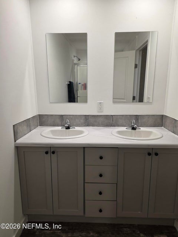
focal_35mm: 23
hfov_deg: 58.9
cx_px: 89
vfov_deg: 73.9
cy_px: 118
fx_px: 158
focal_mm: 6.3
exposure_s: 1/120
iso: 125
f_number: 1.7
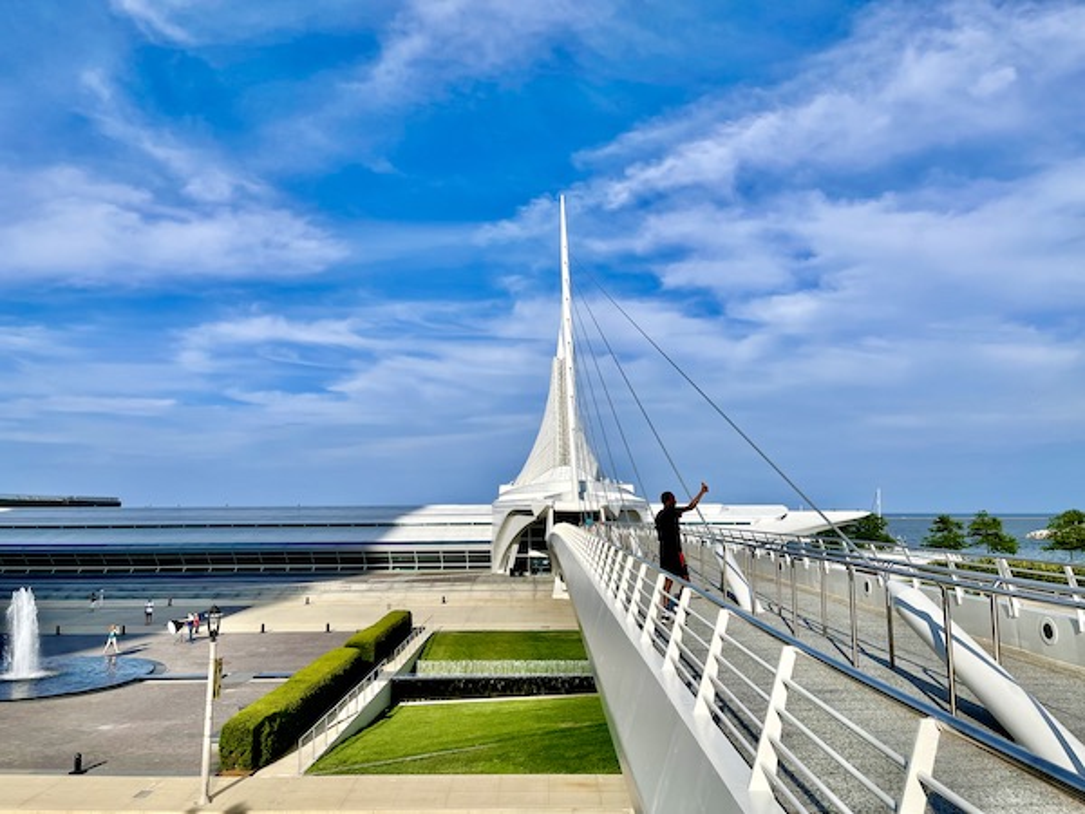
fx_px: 815
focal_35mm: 26
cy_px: 407
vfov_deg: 53.1
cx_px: 542
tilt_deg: +5.9
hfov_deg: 67.3
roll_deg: +0.2
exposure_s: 1/6250
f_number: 1.6
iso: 32
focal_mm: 5.1
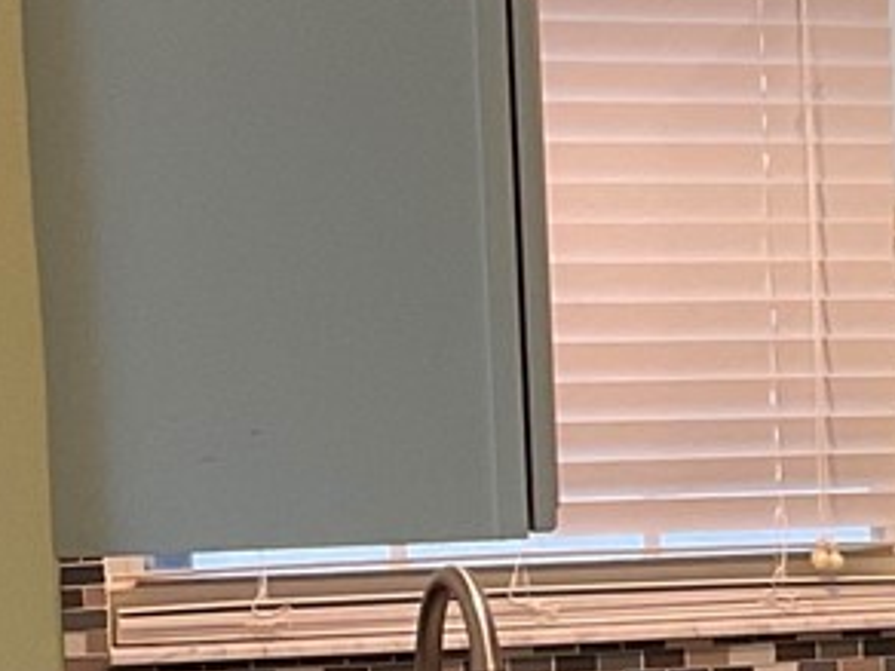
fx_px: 4111
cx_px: 1649
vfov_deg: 9.3
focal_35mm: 159
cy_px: 591
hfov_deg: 11.5
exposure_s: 1/60
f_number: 1.8
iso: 64
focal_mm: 3
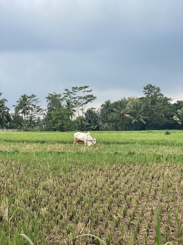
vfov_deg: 36.8
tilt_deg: +1.8
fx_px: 366
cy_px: 122
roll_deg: -1.0
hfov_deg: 28.0
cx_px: 92
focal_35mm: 52
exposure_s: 1/428
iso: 20
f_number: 2
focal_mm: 6
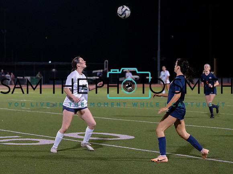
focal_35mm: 108
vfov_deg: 13.7
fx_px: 726
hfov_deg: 18.2
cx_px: 95
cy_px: 82
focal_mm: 88
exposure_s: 1/1000
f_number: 2.8
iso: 4000
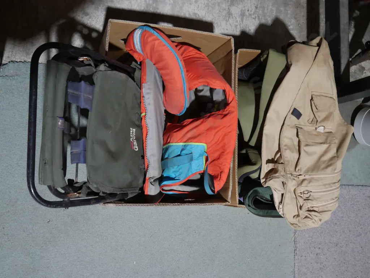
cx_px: 185
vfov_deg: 39.7
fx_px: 385
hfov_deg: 51.4
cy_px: 139
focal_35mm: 36
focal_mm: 18
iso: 640
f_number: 4
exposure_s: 1/60
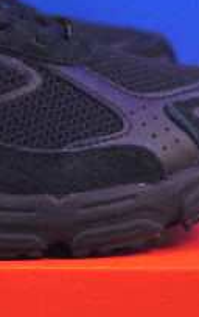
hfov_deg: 4.4
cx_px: -163
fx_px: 2587
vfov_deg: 7.0
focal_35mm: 299
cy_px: -77
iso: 250
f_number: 2.5
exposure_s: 1/320
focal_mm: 50
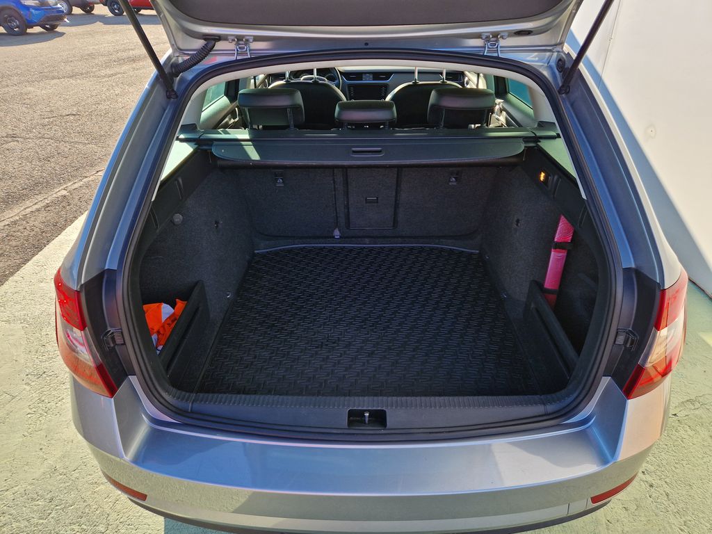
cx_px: 356
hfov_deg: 73.9
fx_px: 473
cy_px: 267
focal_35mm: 23
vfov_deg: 58.9
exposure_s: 1/362
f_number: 1.8
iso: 50
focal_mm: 5.4
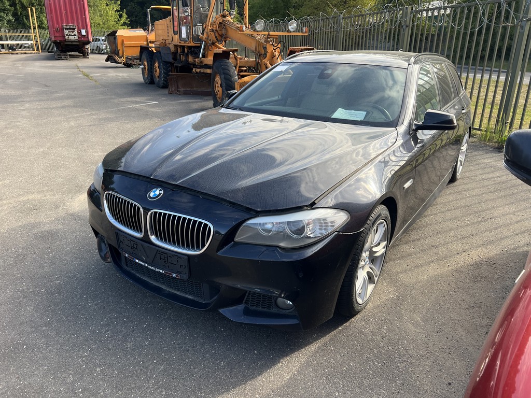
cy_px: 199
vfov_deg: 53.1
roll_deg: -0.4
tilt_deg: -20.7
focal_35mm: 26
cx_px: 266
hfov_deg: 67.3
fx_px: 399
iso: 50
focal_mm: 5.7
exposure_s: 1/748
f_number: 1.5
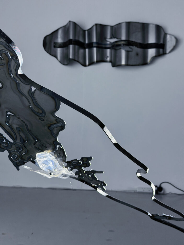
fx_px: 340
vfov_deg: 39.7
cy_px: 122
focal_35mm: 48
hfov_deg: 30.3
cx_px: 92
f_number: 1.78
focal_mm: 6.76
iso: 400
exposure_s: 1/40
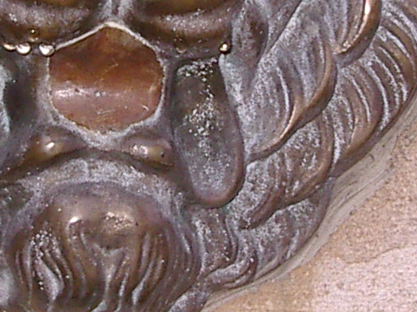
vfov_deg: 9.5
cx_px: 122
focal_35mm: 156
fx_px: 1879
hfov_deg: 12.6
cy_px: 14
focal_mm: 5.8
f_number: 2.6
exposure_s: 1/60
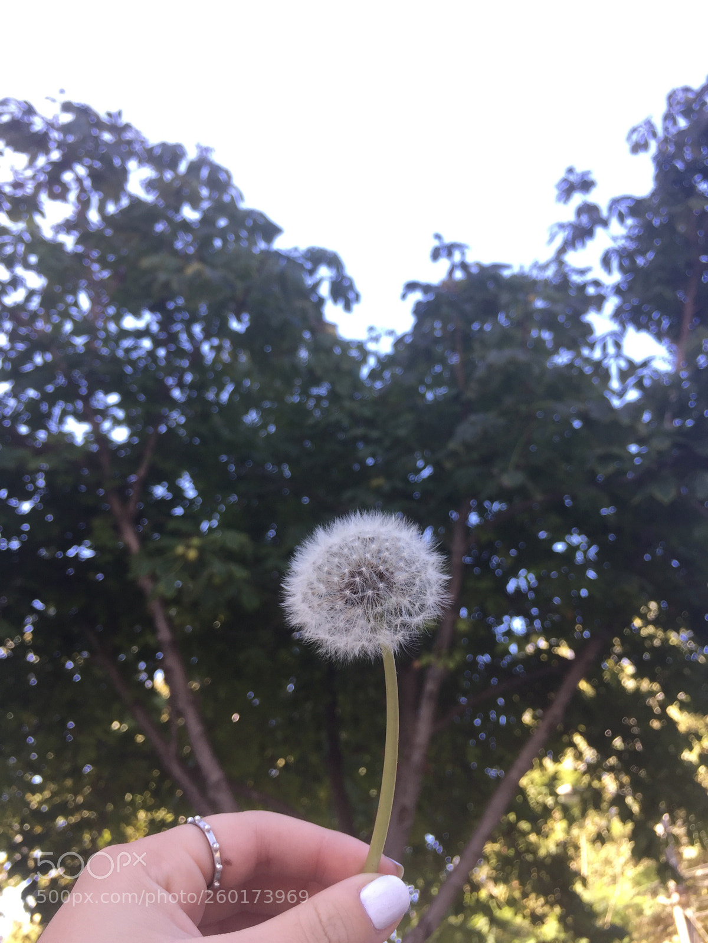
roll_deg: +2.0
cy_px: 472
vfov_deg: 61.7
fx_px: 791
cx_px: 354
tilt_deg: +38.8
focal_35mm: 29
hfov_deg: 48.2
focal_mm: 4.15
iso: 32
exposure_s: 1/114
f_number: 2.2
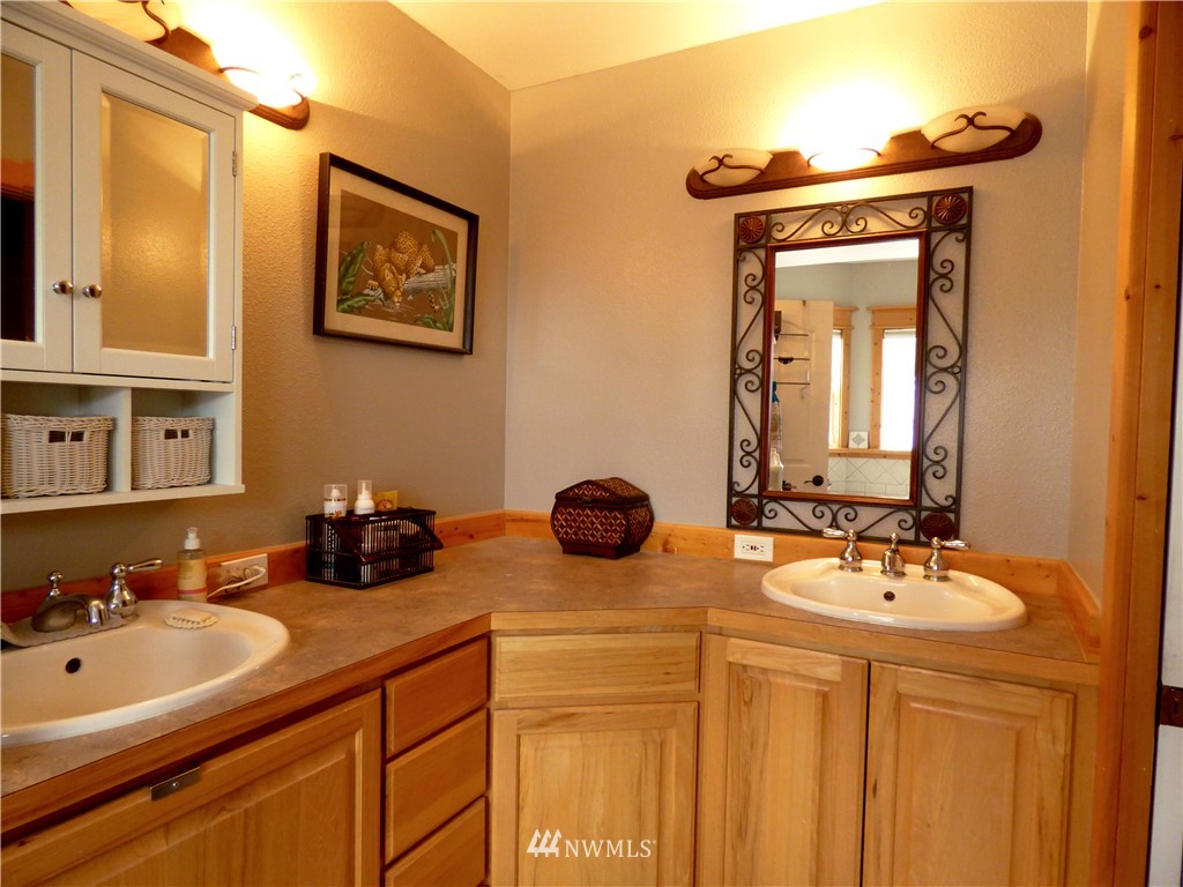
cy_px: 444
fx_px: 683
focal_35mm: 20
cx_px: 592
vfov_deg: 66.0
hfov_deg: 81.7
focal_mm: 3.58
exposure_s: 1/50
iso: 400
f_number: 3.2
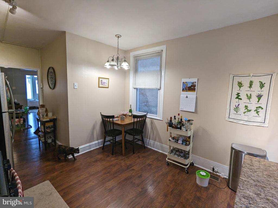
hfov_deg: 94.5
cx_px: 139
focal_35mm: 16
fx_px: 128
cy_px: 104
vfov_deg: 78.1
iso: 132
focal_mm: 2.35
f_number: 2.2
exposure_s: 1/60
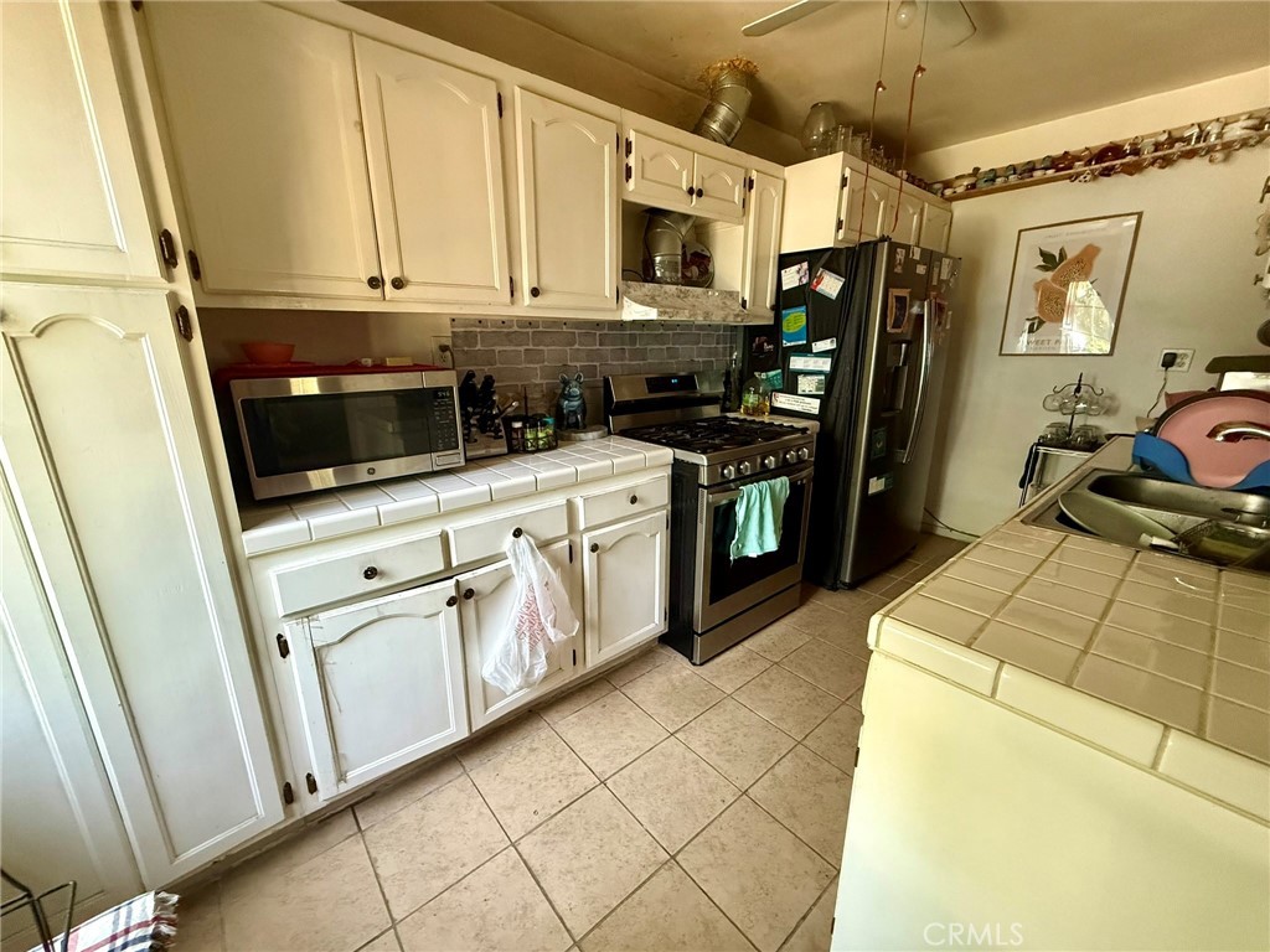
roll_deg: -0.3
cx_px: 635
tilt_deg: -14.9
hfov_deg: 102.1
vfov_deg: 85.7
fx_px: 514
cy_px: 476
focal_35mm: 14
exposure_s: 1/60
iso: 800
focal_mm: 2.22
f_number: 2.2
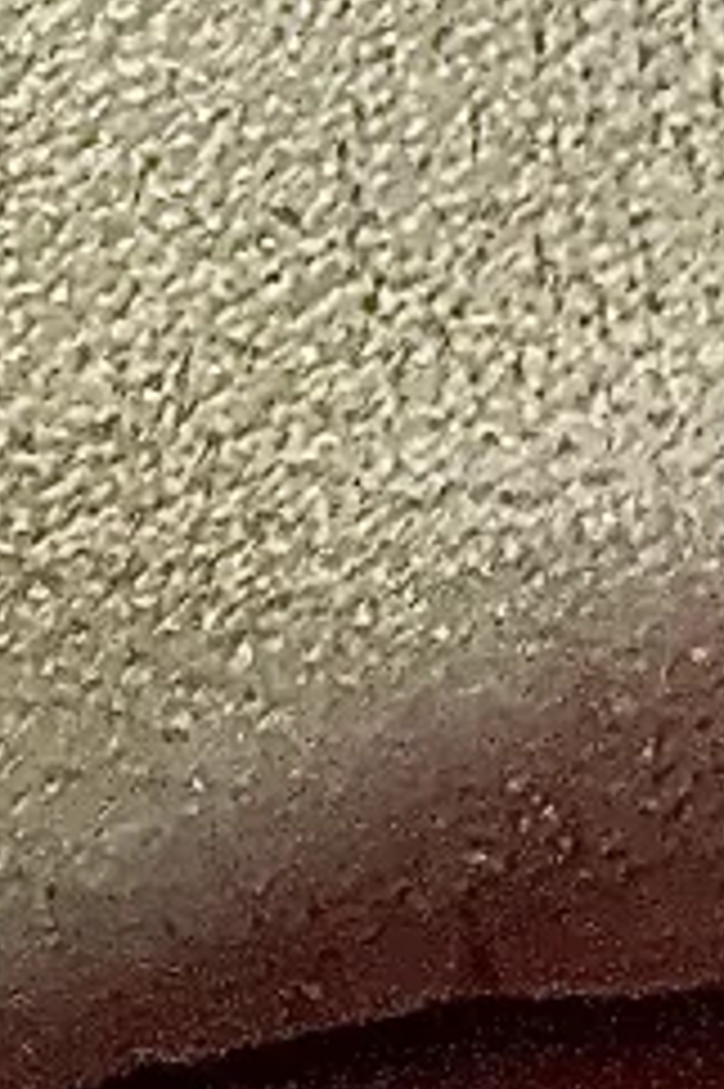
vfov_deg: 12.1
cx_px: -890
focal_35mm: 161
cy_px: -612
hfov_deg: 8.0
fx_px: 4863
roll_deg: +5.4
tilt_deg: -5.2
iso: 400
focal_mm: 4.25
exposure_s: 1/45
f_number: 1.8
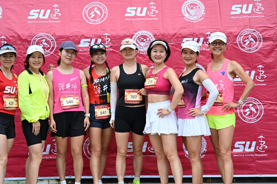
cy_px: 94
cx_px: 131
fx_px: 439
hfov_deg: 35.0
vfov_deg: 23.8
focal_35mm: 57
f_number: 4
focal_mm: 46
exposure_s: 1/500
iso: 2000
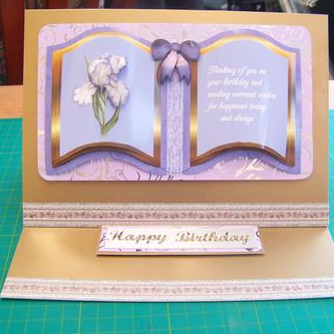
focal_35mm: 43
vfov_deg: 39.2
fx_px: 469
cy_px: 166
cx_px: 181
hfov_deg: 39.1
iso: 68
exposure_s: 1/25
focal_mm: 5.85
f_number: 2.8
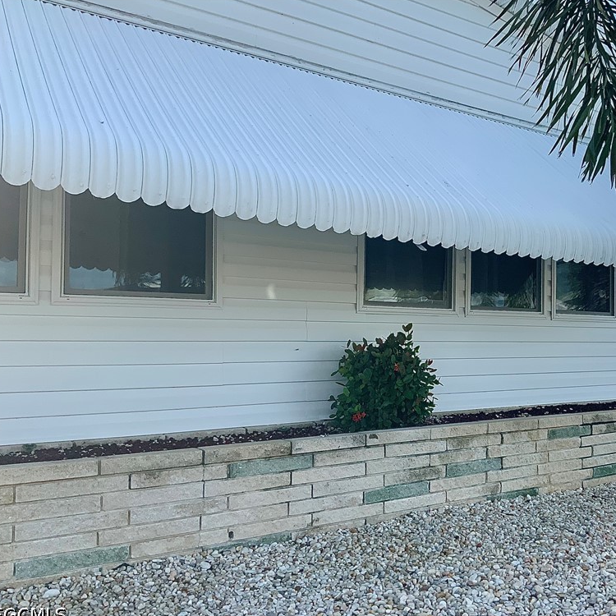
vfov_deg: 47.2
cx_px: 409
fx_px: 705
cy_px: 313
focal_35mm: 35
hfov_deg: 46.5
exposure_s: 1/683
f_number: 1.8
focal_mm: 3
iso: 16
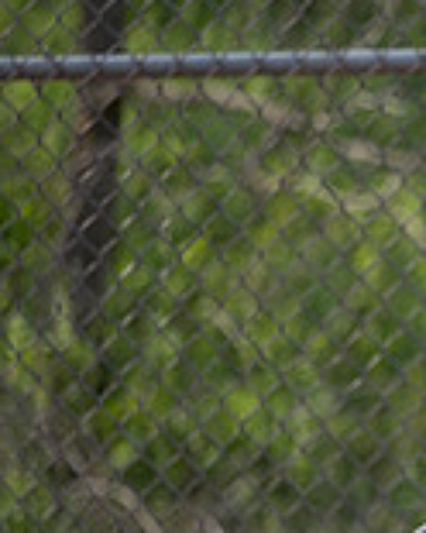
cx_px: 986
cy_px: 432
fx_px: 9125
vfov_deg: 3.3
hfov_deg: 2.7
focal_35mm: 579
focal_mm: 165
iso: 200
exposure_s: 1/2000
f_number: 3.2
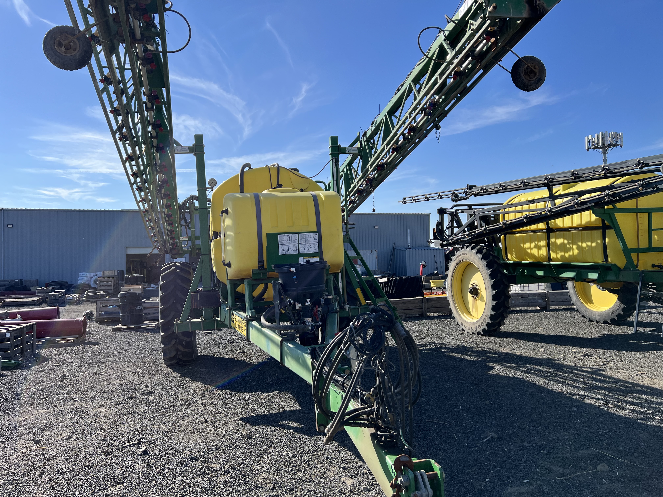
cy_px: 248
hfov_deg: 67.3
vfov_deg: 53.1
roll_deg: +1.1
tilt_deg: +3.2
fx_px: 498
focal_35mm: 26
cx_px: 332
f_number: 1.5
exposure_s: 1/3831
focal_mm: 5.7
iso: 50
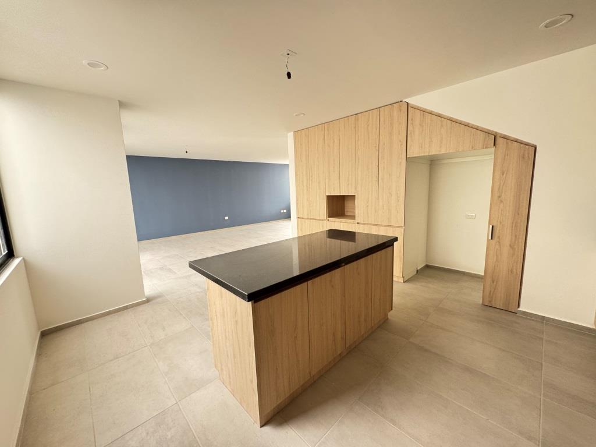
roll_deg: +2.6
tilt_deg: -7.3
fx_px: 241
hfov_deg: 102.1
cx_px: 298
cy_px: 224
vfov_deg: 85.7
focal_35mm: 14
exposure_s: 1/99
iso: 160
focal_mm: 2.22
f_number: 2.2
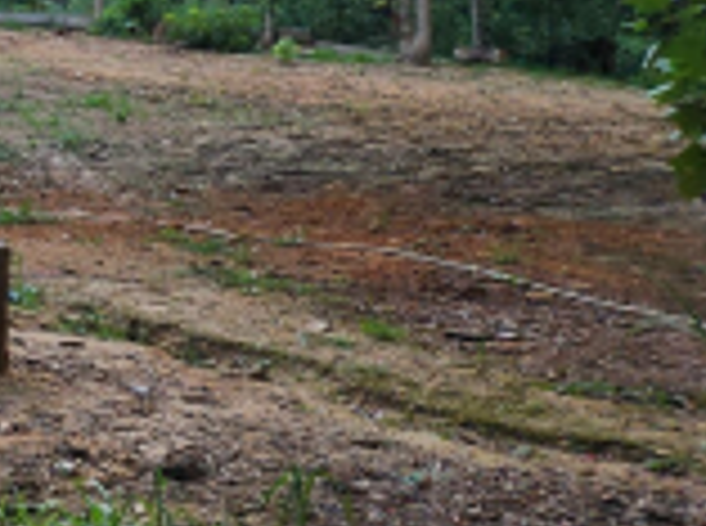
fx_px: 1994
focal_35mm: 98
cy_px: -72
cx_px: -726
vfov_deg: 14.6
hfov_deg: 15.7
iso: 25
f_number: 1.8
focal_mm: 6.4
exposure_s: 1/180
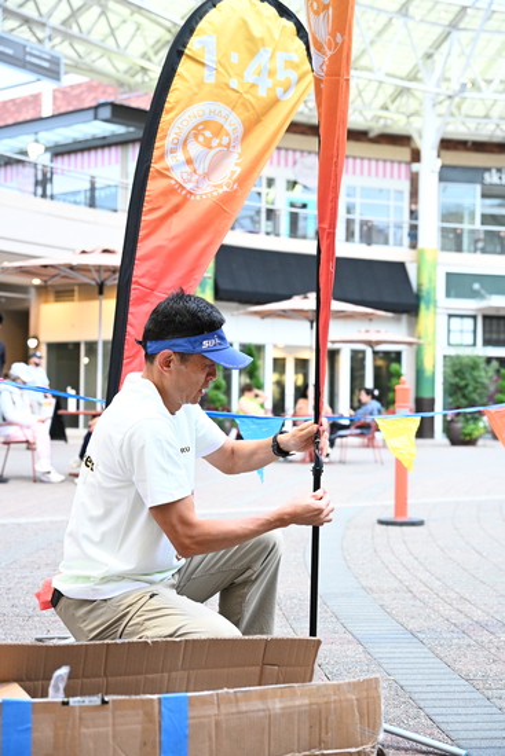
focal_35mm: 51
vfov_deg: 38.9
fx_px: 1072
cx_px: 252
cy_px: 378
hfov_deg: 26.5
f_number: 4
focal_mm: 51
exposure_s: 1/125
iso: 3200
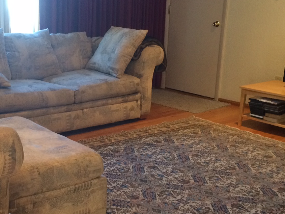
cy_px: 112
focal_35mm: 56
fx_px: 461
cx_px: 68
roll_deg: -0.4
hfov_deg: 33.6
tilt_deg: -14.6
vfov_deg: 26.1
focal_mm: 4.15
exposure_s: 1/30
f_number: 2.2
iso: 200
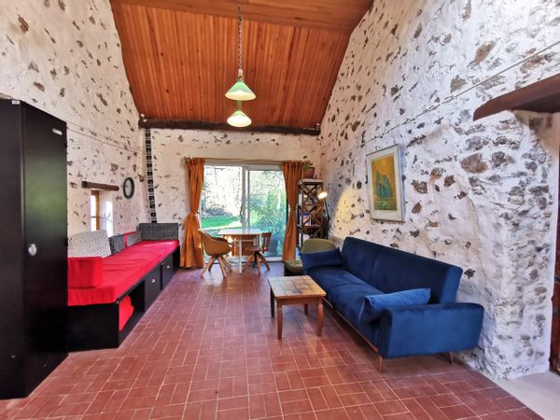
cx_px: 280
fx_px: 259
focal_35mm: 16
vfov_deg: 78.1
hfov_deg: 94.5
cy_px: 210
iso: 160
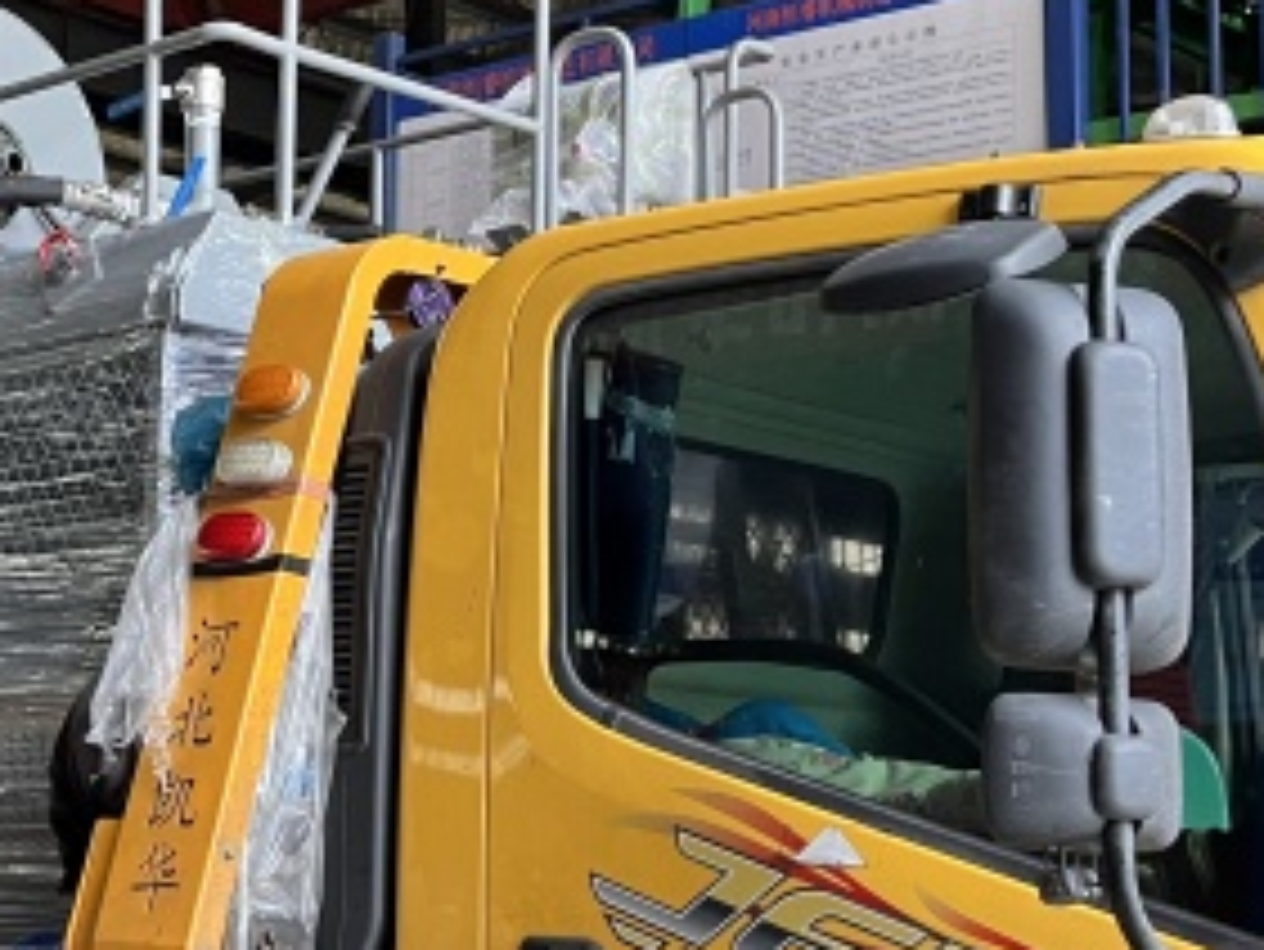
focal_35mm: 74
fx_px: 2703
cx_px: 67
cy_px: 450
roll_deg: -2.0
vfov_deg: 19.9
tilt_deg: +8.2
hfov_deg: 25.3
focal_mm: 5.1
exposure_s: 1/60
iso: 200
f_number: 1.6
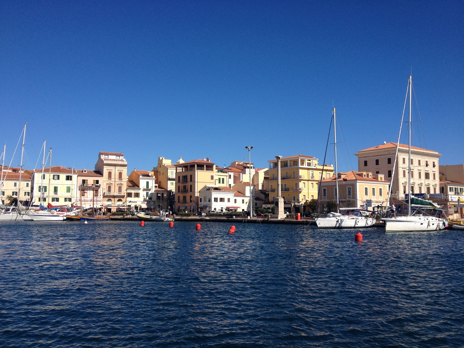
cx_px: 232
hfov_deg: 52.6
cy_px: 174
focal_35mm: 35
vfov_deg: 40.7
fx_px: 469
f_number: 2.4
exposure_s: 1/2304
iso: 64
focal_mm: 4.28
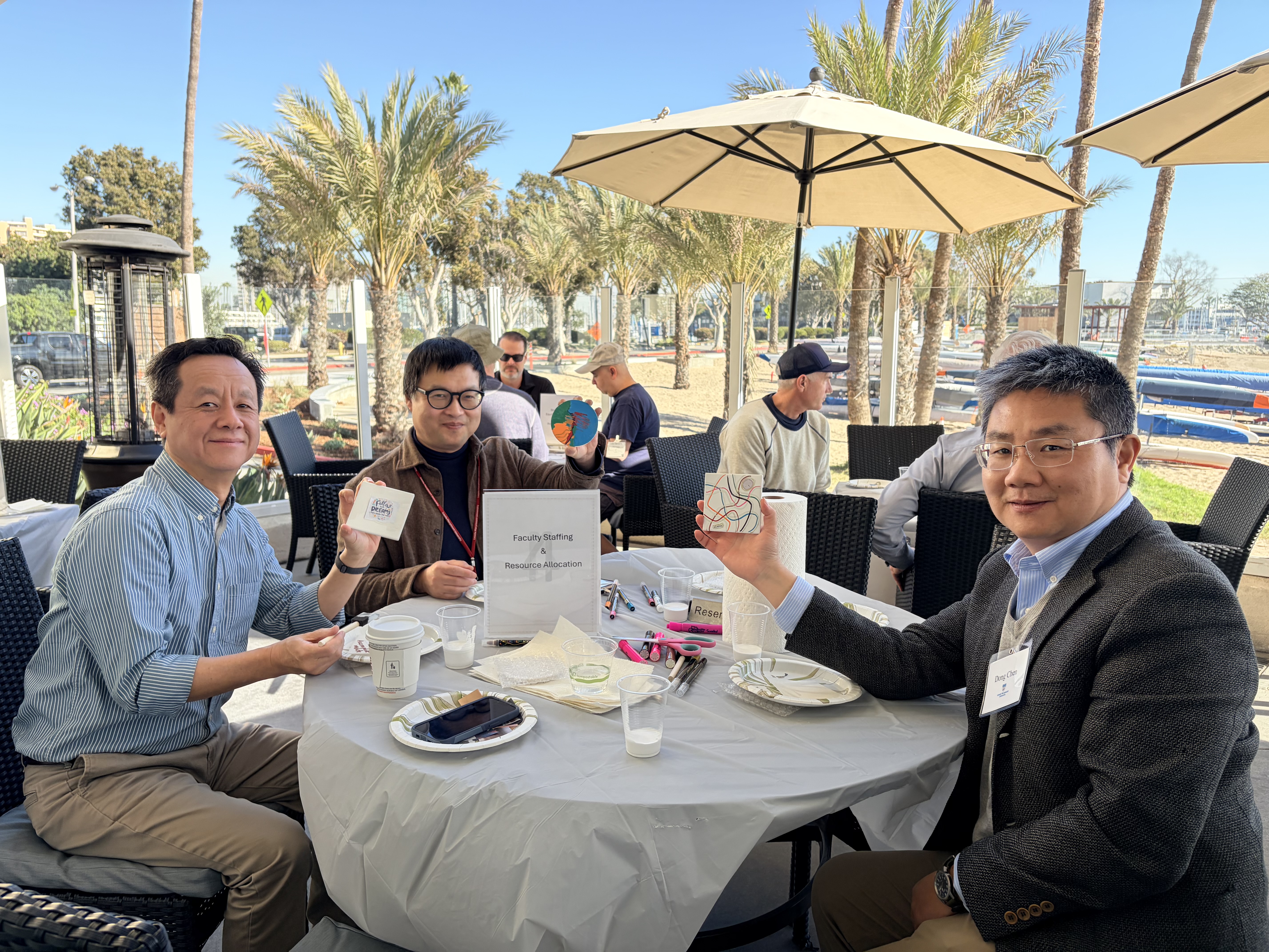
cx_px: 634
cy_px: 476
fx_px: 953
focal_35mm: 26
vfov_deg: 53.1
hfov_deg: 67.3
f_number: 1.6
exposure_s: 1/933
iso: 64
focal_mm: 5.96
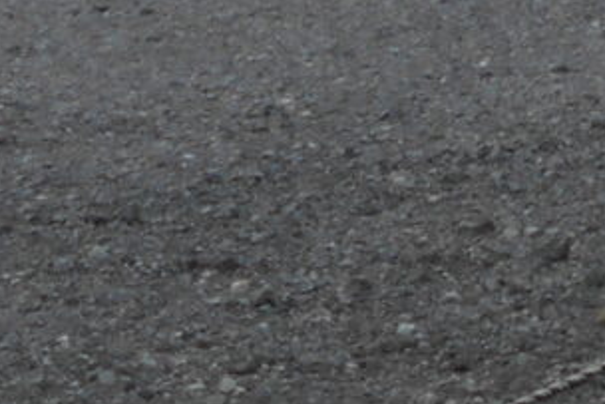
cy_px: -1085
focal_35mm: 350
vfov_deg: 3.8
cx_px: 1417
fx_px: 5884
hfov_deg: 5.7
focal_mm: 8.8
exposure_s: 1/640
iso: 80
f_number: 4.5
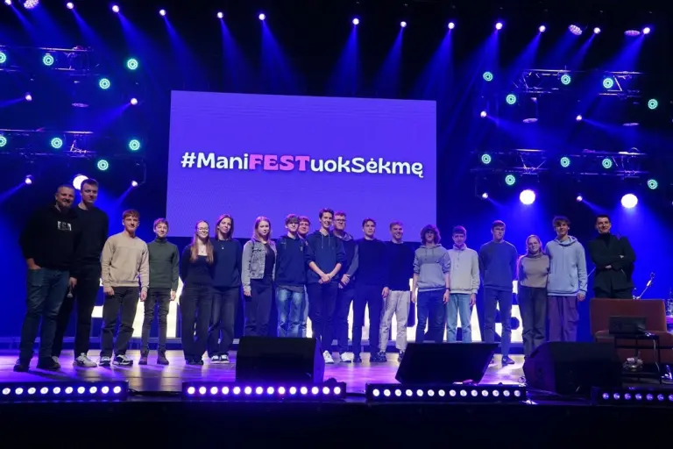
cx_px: 336
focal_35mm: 39
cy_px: 224
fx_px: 729
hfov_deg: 49.6
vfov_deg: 34.2
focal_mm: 26
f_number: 4
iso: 640
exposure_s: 1/160
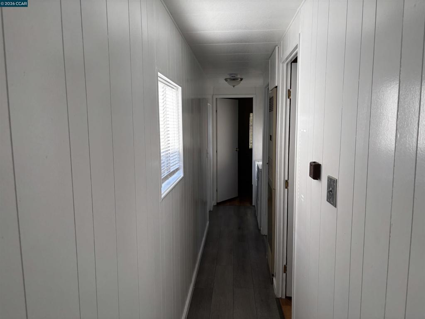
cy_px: 160
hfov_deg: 67.3
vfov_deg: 53.1
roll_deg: +0.1
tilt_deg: -6.6
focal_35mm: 26
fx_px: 319
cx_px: 212
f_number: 1.6
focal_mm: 5.96
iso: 32
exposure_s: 1/138
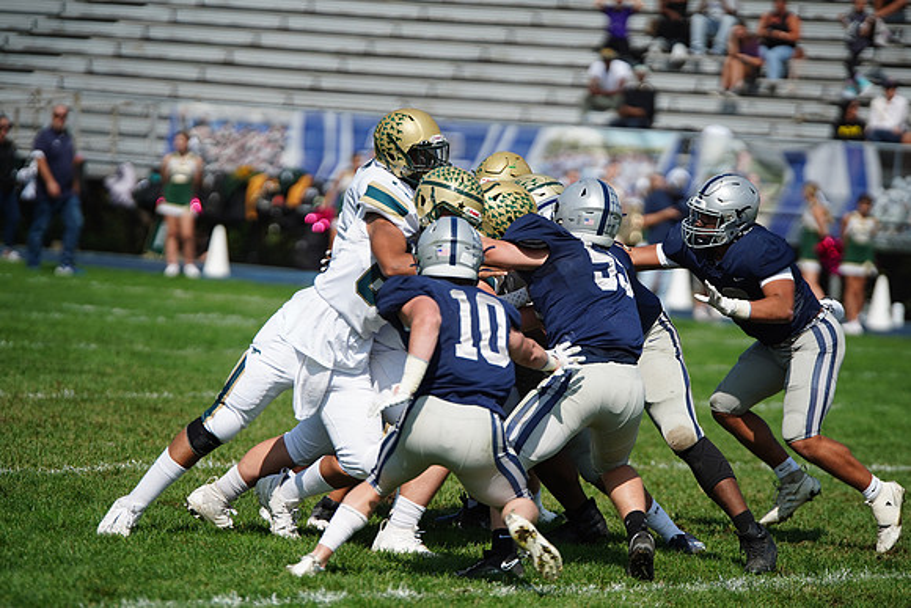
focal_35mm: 261
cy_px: 304
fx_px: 6606
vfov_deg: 5.3
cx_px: 456
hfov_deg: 7.9
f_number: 2.8
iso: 400
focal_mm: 261
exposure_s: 1/8000
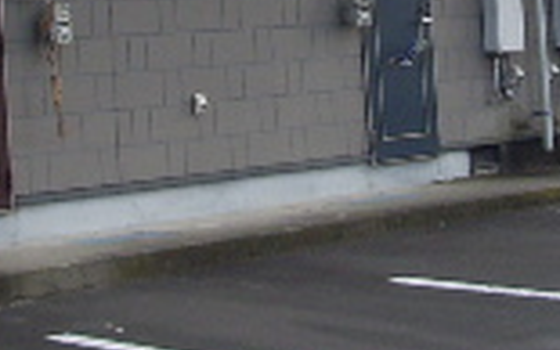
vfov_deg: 8.3
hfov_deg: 13.7
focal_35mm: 153
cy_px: -260
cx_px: 293
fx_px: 2336
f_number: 4.3
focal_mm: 5.8
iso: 80
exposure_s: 1/200
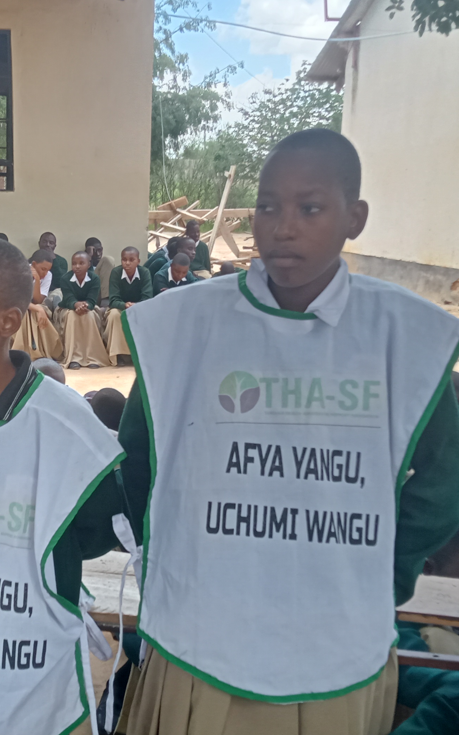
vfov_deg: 34.5
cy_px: 432
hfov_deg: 21.8
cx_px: 119
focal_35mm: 59
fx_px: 1181
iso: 111
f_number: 2.2
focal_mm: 3.37
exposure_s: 1/148
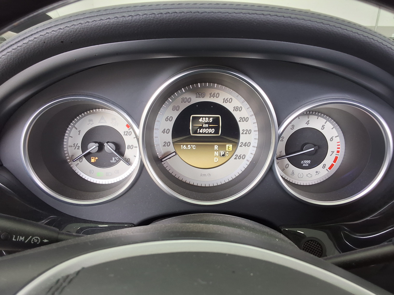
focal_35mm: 28
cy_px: 148
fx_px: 319
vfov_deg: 49.7
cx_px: 197
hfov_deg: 63.4
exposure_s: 1/40
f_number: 1.9
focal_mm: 2.91
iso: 64
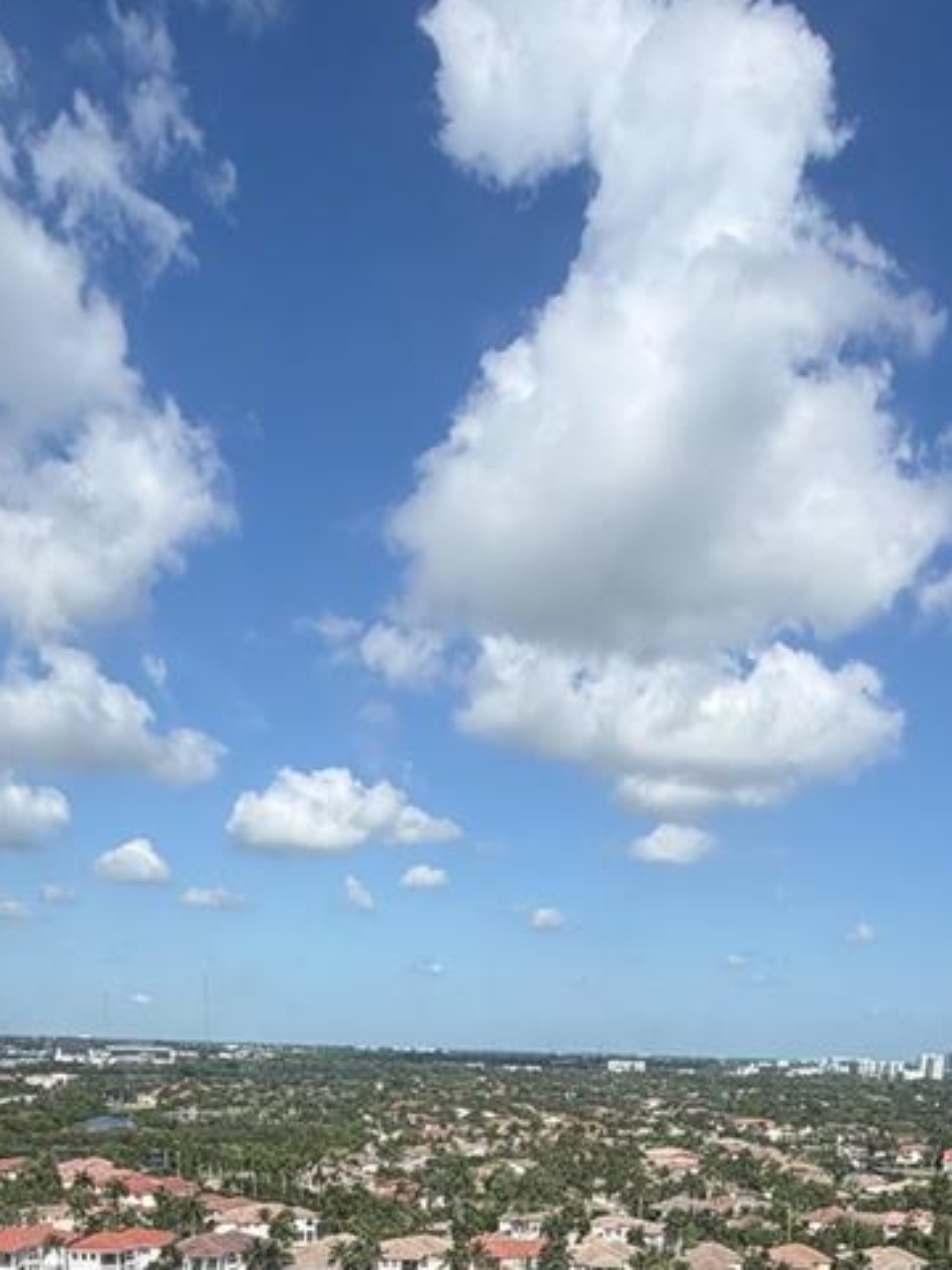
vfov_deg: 42.7
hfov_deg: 40.7
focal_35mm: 35
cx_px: 524
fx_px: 1283
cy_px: 1357
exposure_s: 1/770
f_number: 2.2
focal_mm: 2.22
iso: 32
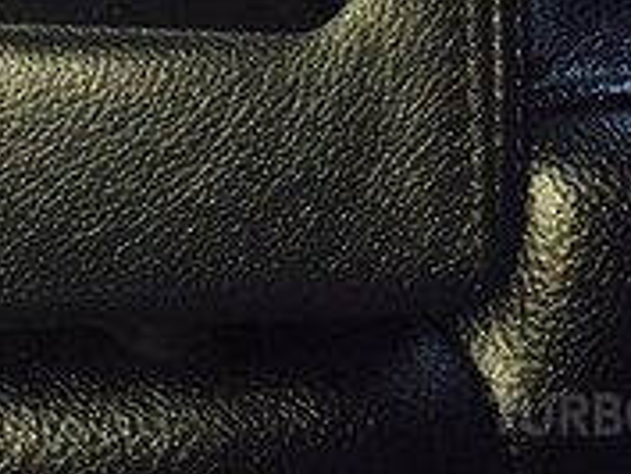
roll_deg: -1.8
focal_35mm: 108
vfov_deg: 12.4
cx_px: -403
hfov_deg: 16.1
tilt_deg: -8.2
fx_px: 1970
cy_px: -405
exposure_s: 1/33
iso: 100
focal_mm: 4.15
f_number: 2.2
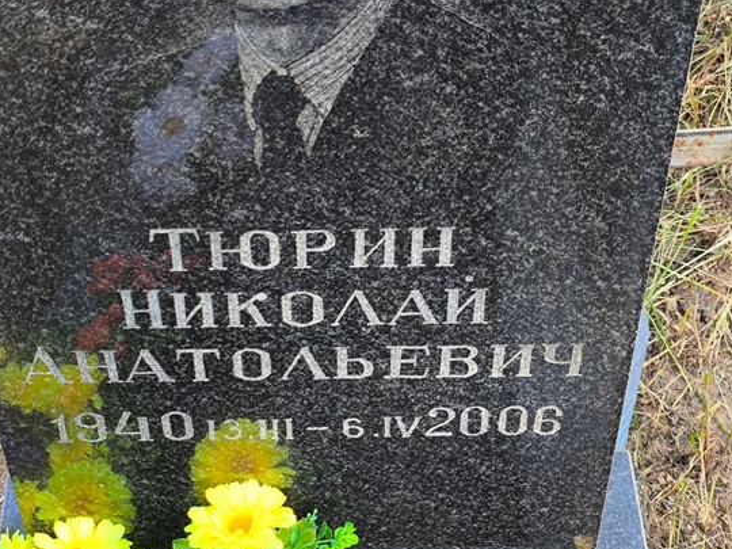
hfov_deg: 26.3
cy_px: 271
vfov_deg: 19.9
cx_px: 303
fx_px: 1565
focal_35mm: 74
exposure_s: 1/155
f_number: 1.7
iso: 50
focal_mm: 4.71
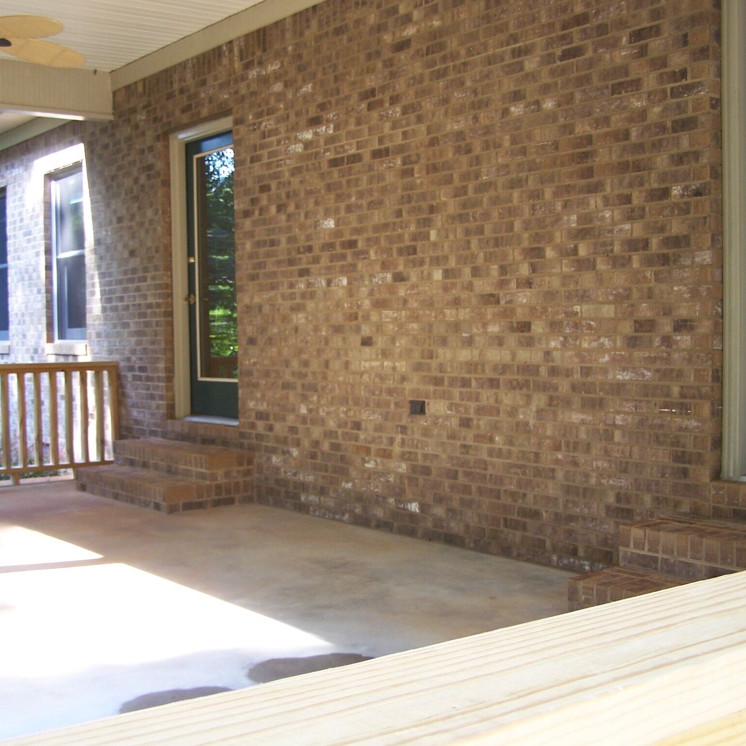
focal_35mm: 45
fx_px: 1097
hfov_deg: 37.5
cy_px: 372
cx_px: 346
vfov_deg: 37.6
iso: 80
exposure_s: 1/30
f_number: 2.8
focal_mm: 6.3
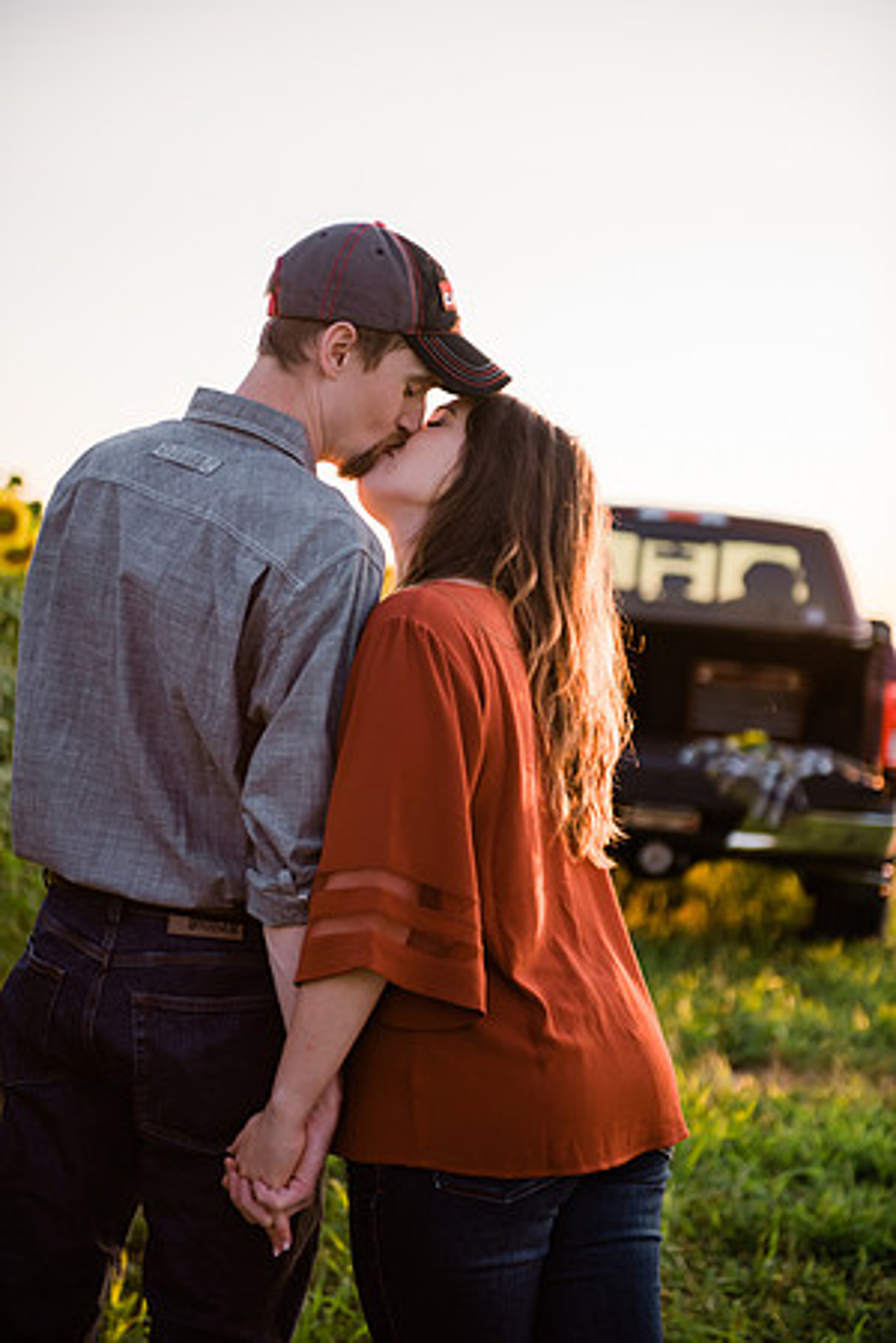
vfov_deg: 28.8
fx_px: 2613
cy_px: 672
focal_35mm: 70
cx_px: 448
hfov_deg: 19.5
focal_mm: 70
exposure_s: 1/400
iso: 320
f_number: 2.8
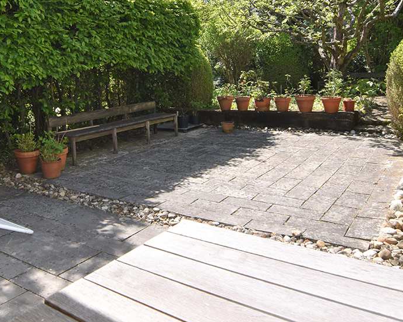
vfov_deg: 33.9
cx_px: 122
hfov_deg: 41.2
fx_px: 525
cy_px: 113
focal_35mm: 44
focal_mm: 4.25
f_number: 1.8
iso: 25
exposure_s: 1/465
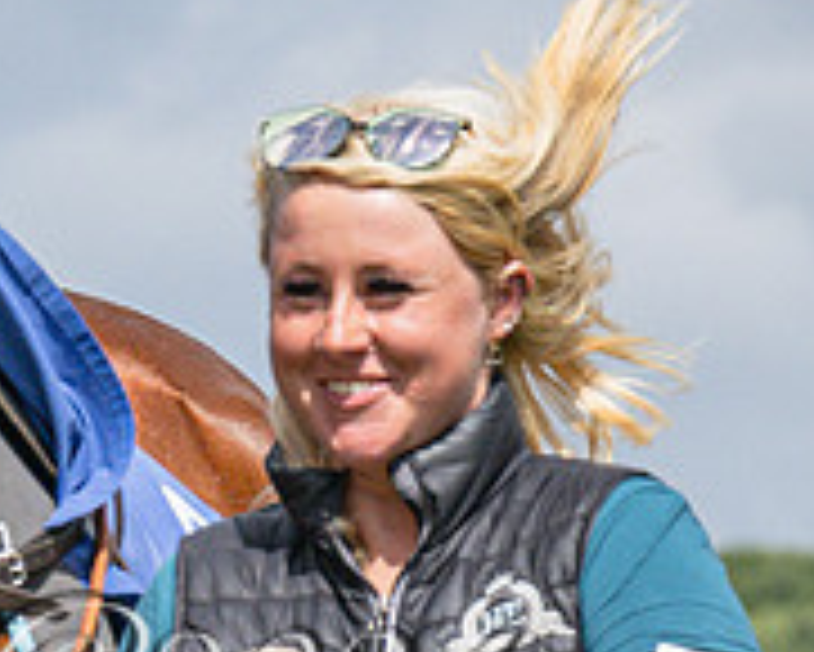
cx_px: -141
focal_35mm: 715
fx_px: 17235
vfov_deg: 2.2
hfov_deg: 2.7
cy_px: 420
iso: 400
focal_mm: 115
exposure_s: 1/3200
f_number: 5.6
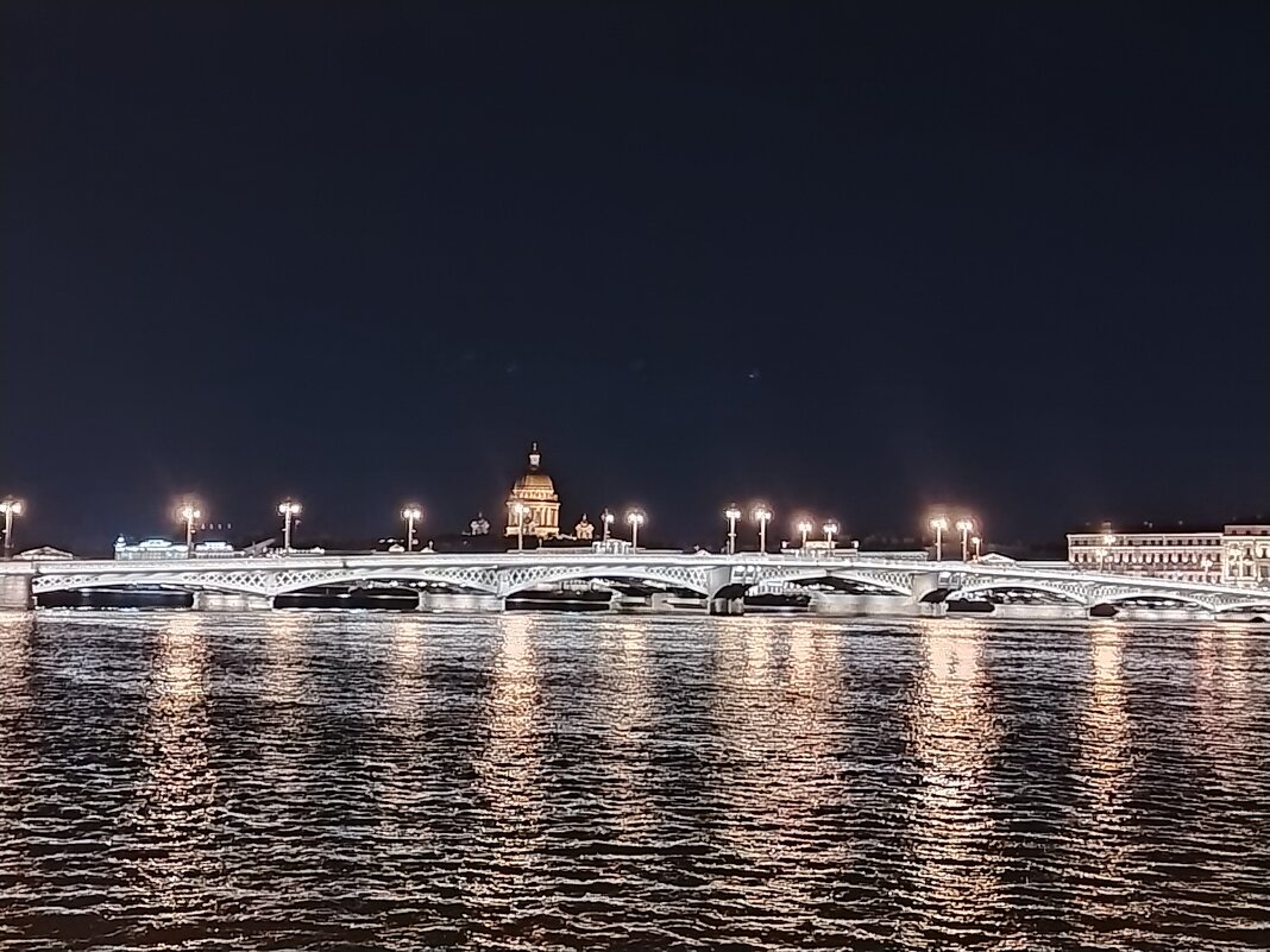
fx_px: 1871
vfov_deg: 28.6
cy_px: 476
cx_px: 635
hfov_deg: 37.5
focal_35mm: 51
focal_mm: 5.25
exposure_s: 1/25
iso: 3206
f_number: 1.75
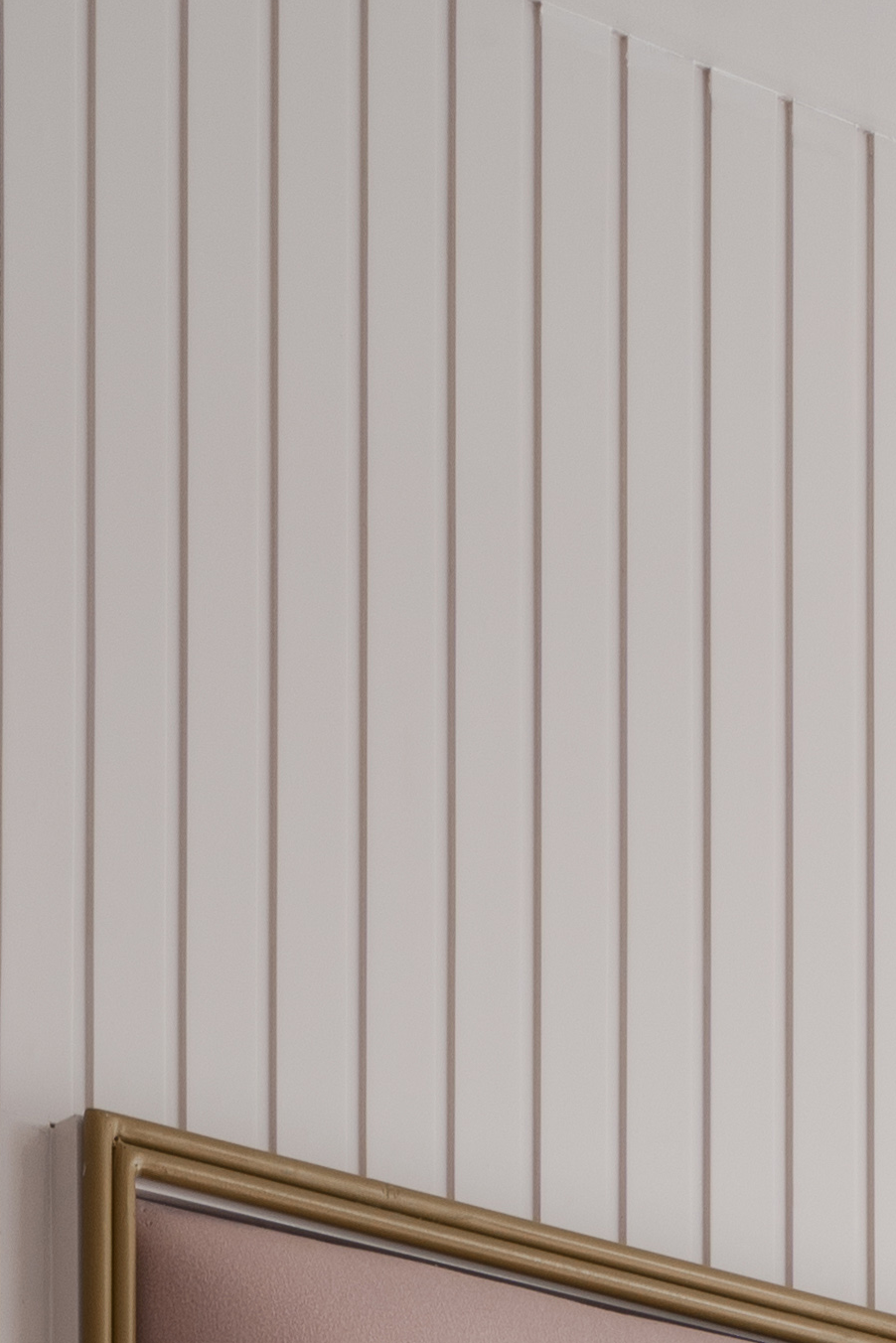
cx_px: 438
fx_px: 6380
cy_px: 3463
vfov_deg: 10.1
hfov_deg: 8.0
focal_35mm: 171
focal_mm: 33
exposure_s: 1/6
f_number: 11
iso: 100
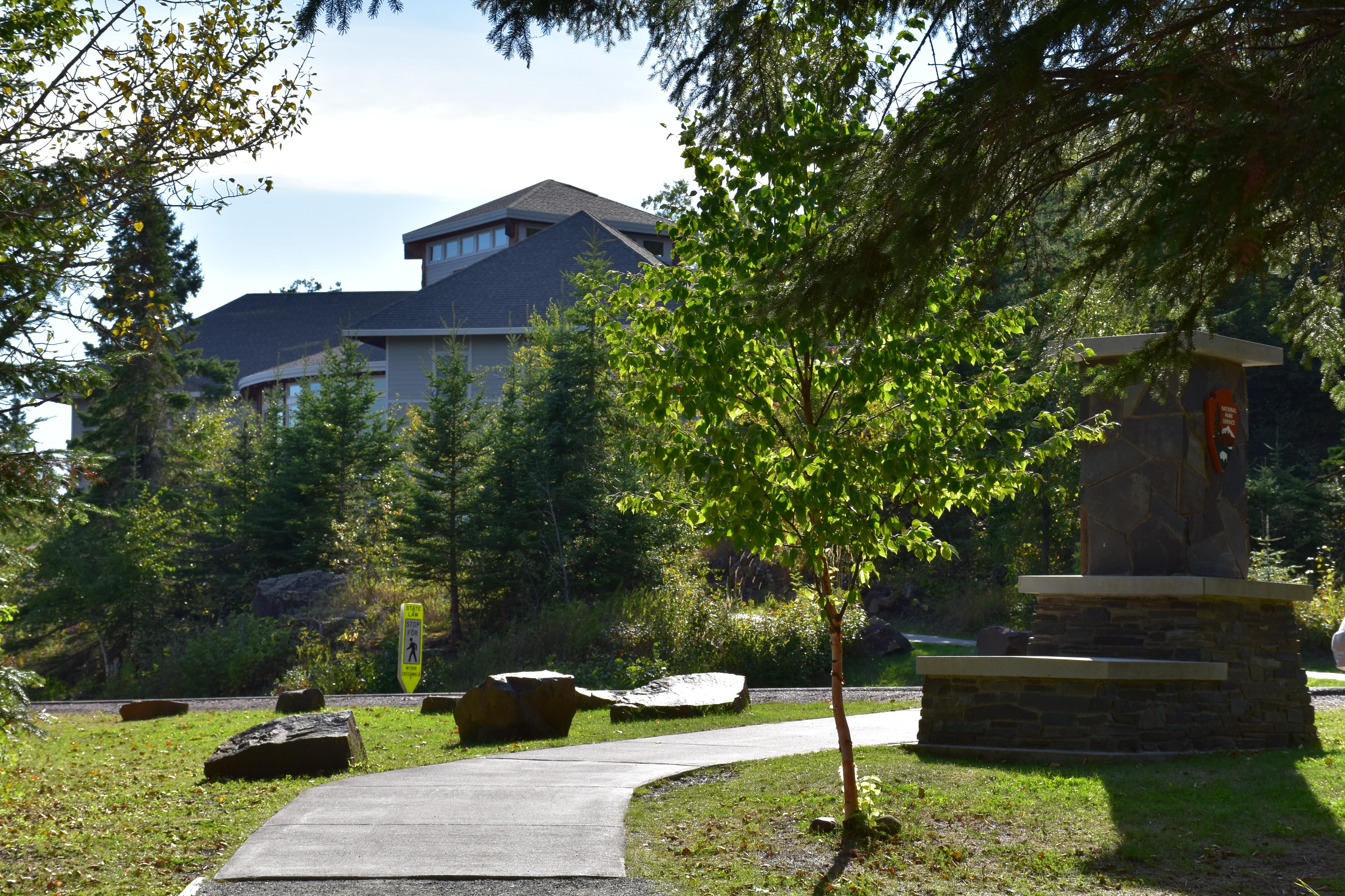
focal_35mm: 72
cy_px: 448
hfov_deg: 28.1
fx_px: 2690
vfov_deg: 18.9
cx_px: 672
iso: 200
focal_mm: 48
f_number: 10
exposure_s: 1/250
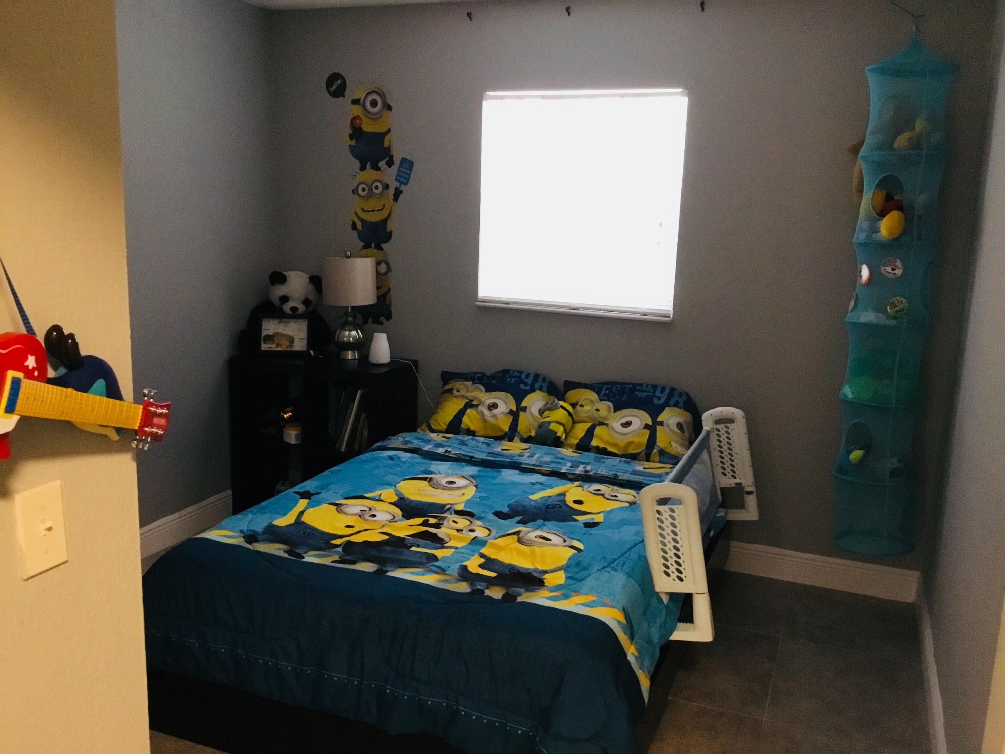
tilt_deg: -10.8
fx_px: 900
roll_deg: -0.8
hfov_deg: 58.4
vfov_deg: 45.4
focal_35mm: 31
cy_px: 377
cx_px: 502
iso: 200
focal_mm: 3.3
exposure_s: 1/30
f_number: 2.4
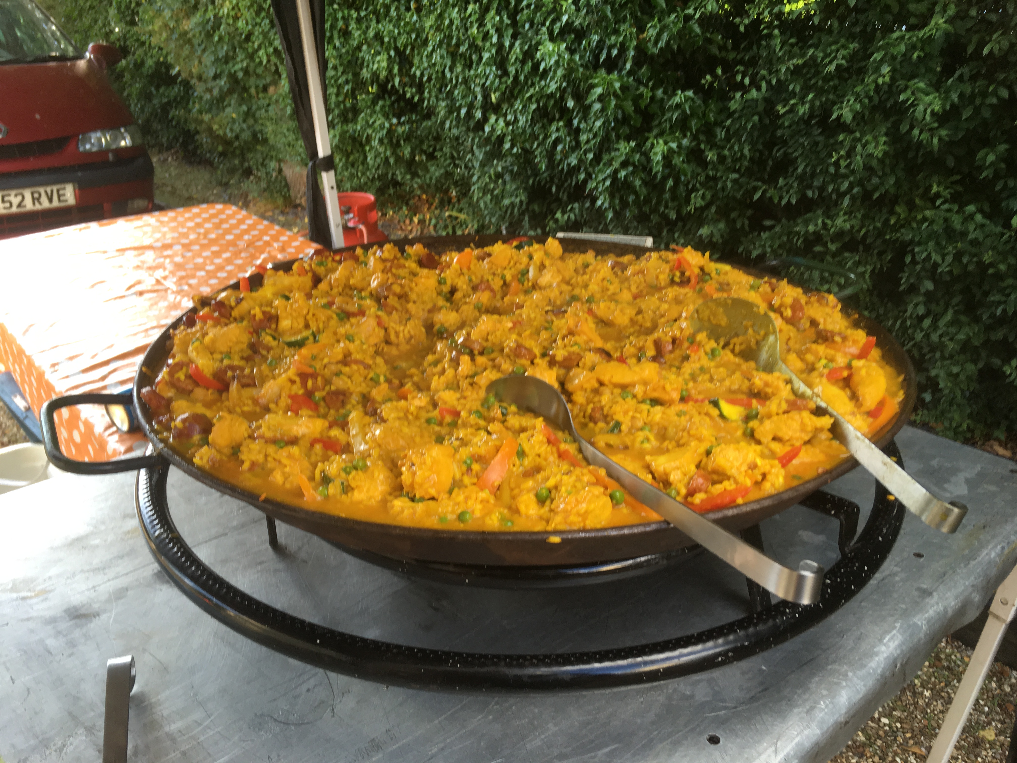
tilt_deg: -21.9
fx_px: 852
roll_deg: -0.4
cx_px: 508
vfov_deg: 48.2
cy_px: 382
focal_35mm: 29
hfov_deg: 61.7
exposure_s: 1/100
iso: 32
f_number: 2.2
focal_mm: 4.15
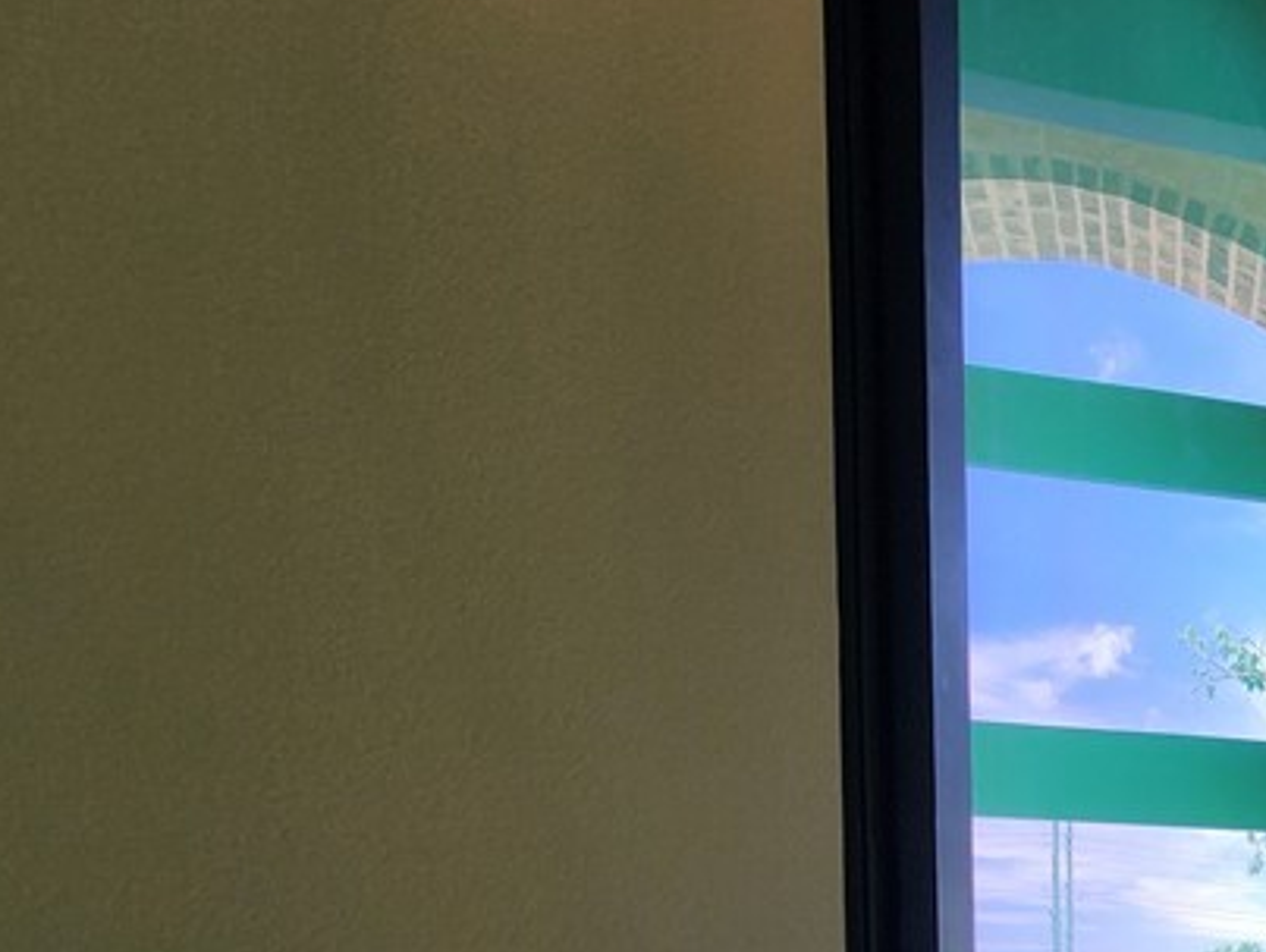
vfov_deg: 34.1
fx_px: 1208
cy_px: 1156
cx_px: 1542
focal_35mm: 33
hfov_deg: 39.0
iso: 50
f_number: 2.2
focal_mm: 2.2
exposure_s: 1/304
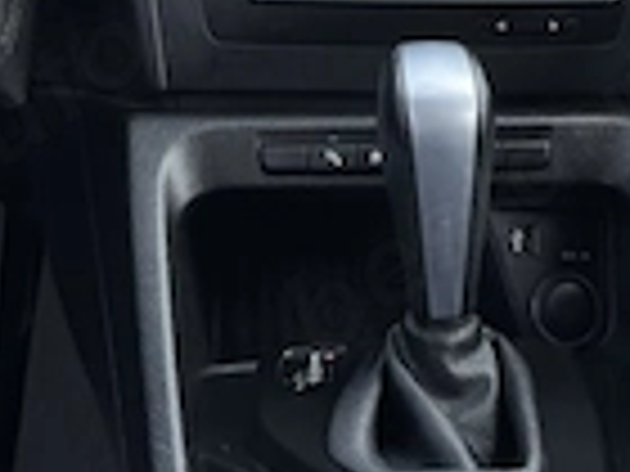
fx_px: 1875
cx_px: 333
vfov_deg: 12.5
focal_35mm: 103
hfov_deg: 19.1
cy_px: -494
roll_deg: +0.7
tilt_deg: +1.5
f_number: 1.78
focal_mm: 6.76
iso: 80
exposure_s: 1/394
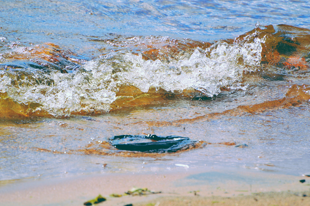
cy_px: 103
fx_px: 3872
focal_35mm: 450
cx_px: 155
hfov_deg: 4.6
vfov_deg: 3.1
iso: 400
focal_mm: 300
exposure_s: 1/1600
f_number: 5.6
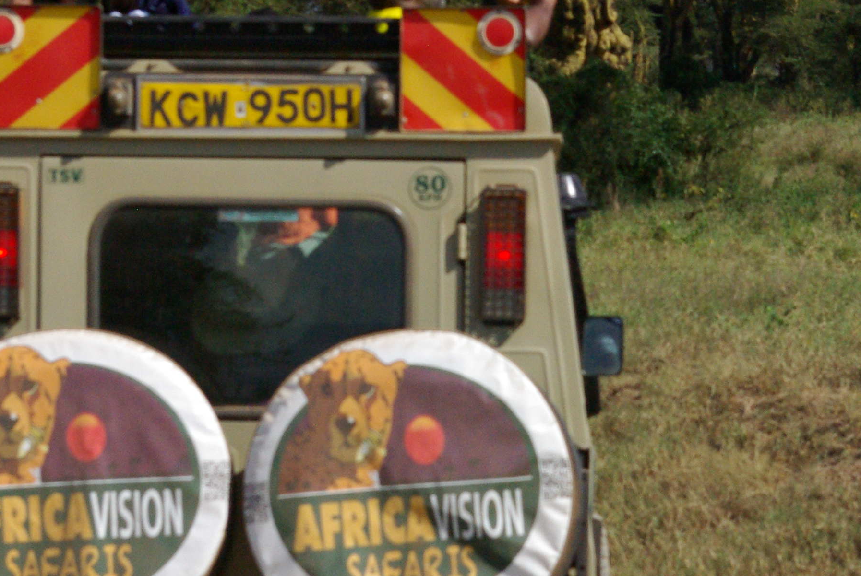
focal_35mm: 178
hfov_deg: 11.5
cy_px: 371
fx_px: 4264
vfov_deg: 7.7
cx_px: 494
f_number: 13
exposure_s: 1/1000
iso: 800
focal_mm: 55
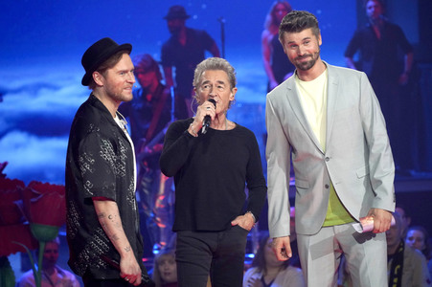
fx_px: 2398
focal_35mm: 200
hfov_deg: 10.3
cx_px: 216
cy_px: 144
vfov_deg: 6.9
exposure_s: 1/200
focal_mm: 200
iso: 3200
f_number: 5.6
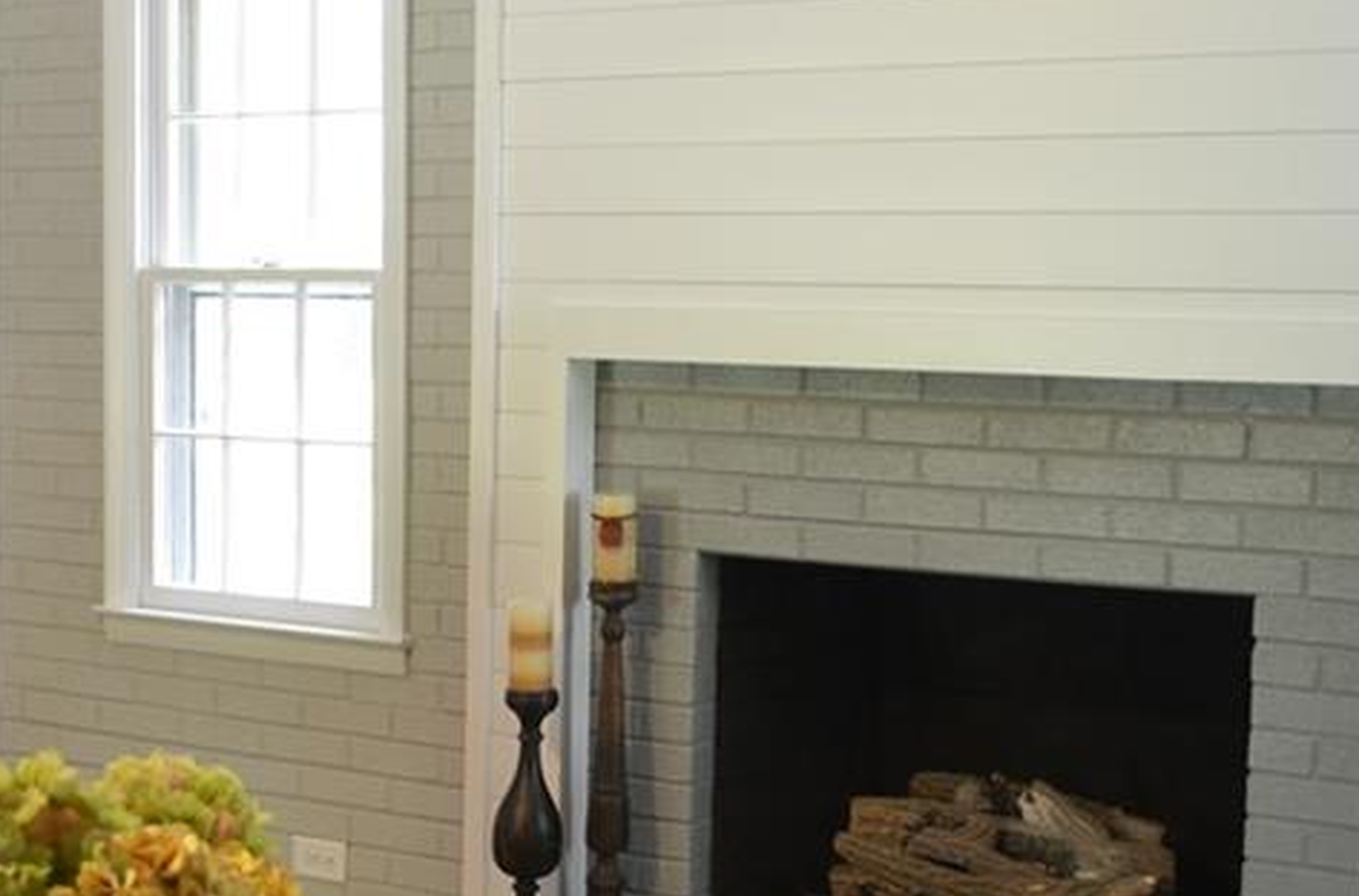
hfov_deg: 30.1
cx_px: 218
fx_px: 2446
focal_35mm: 65
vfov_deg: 20.8
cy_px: 432
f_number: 3.8
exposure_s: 1/50
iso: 800
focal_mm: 20
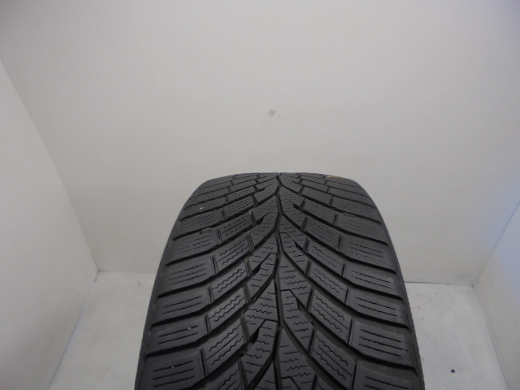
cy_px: 195
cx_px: 260
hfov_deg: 67.3
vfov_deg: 53.1
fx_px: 391
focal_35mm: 26
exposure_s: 1/30
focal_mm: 4.6
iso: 100
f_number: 3.5
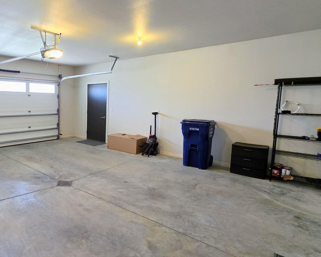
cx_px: 81
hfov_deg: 72.3
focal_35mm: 21
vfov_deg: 65.5
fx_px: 200
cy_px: 123
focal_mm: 2.2
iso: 100
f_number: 1.9
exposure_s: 1/120
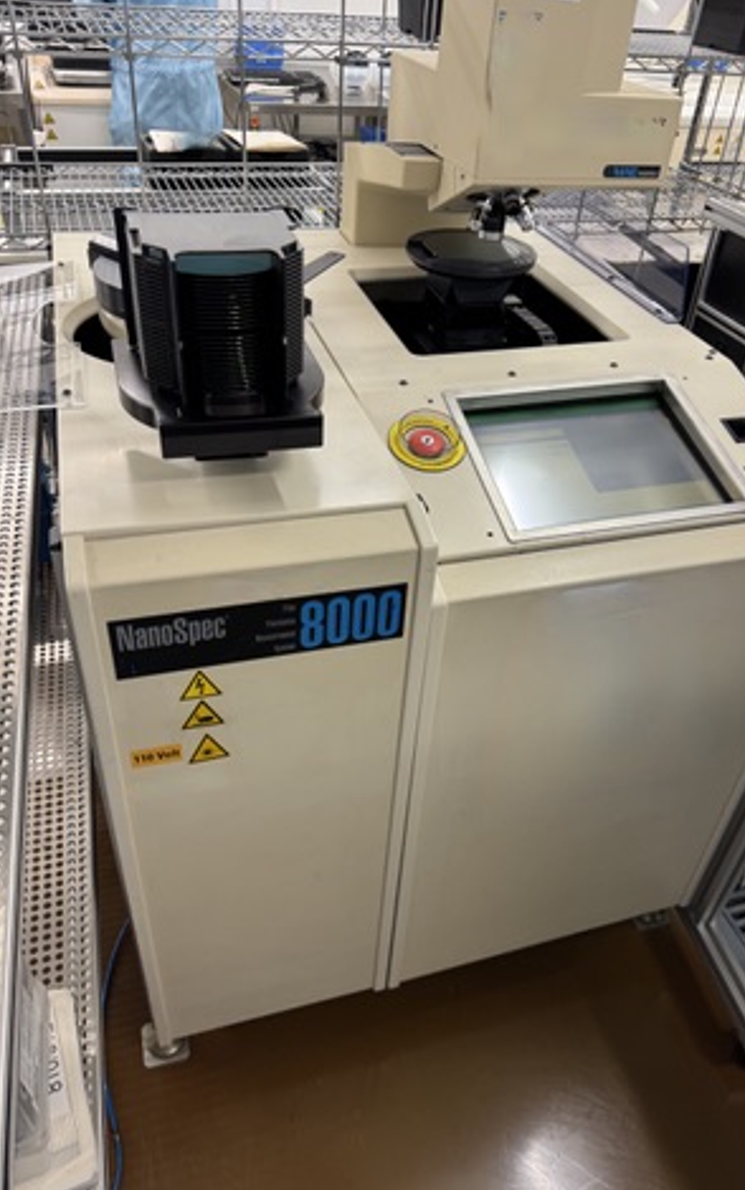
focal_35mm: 26
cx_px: 395
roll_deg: -4.9
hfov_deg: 47.6
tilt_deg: -39.3
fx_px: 844
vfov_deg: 70.4
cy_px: 603
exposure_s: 1/50
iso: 125
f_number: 1.78
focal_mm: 6.76
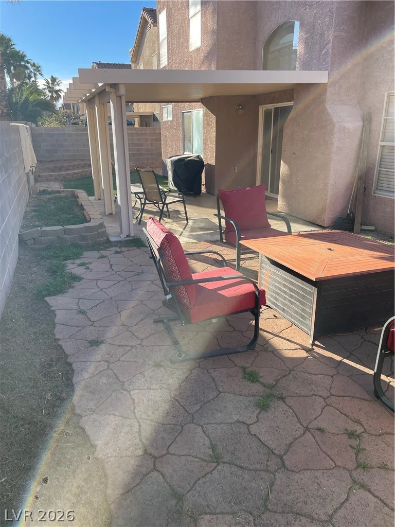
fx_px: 396
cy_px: 264
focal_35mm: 26
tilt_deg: -17.5
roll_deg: +0.8
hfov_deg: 53.1
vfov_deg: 67.3
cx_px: 198
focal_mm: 4.2
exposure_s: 1/1221
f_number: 1.6
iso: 32
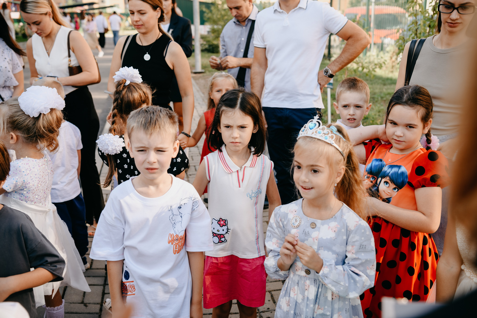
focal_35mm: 40
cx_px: 238
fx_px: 530
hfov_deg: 48.5
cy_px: 159
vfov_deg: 33.4
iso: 160
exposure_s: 1/320
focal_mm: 40
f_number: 4
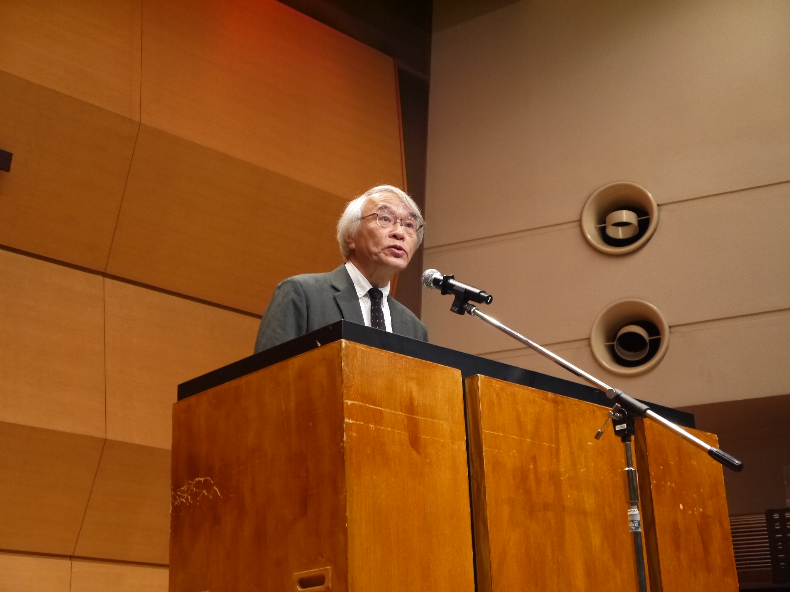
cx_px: 395
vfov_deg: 26.1
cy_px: 296
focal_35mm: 56
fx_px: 1278
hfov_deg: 34.3
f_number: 4.8
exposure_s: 1/60
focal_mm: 28
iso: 1000
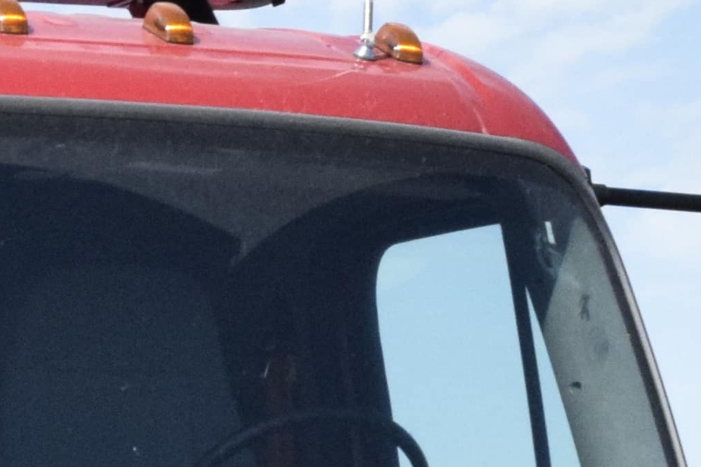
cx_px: -295
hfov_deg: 6.6
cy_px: 801
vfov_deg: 4.4
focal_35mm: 309
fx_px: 6015
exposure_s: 1/4000
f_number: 10
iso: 2500
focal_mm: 35
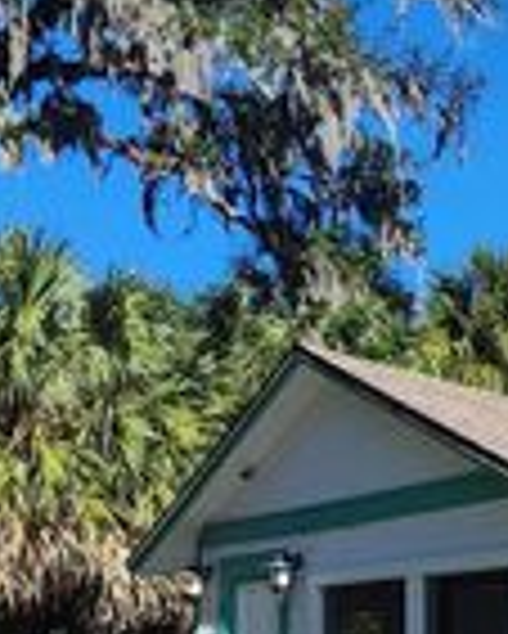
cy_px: 654
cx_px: 724
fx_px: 1126
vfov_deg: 29.1
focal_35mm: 60
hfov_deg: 21.9
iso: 50
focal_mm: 2.2
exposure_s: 1/1672
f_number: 2.2
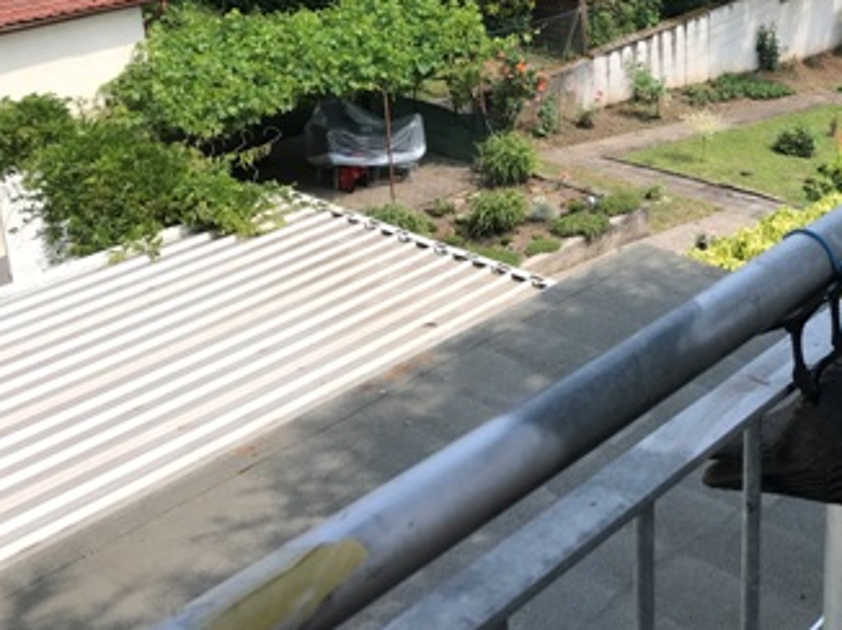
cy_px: 111
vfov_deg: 26.0
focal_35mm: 55
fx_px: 1337
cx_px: 798
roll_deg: -0.8
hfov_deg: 32.7
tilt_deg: -17.2
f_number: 1.8
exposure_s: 1/778
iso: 20
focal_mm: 3.99
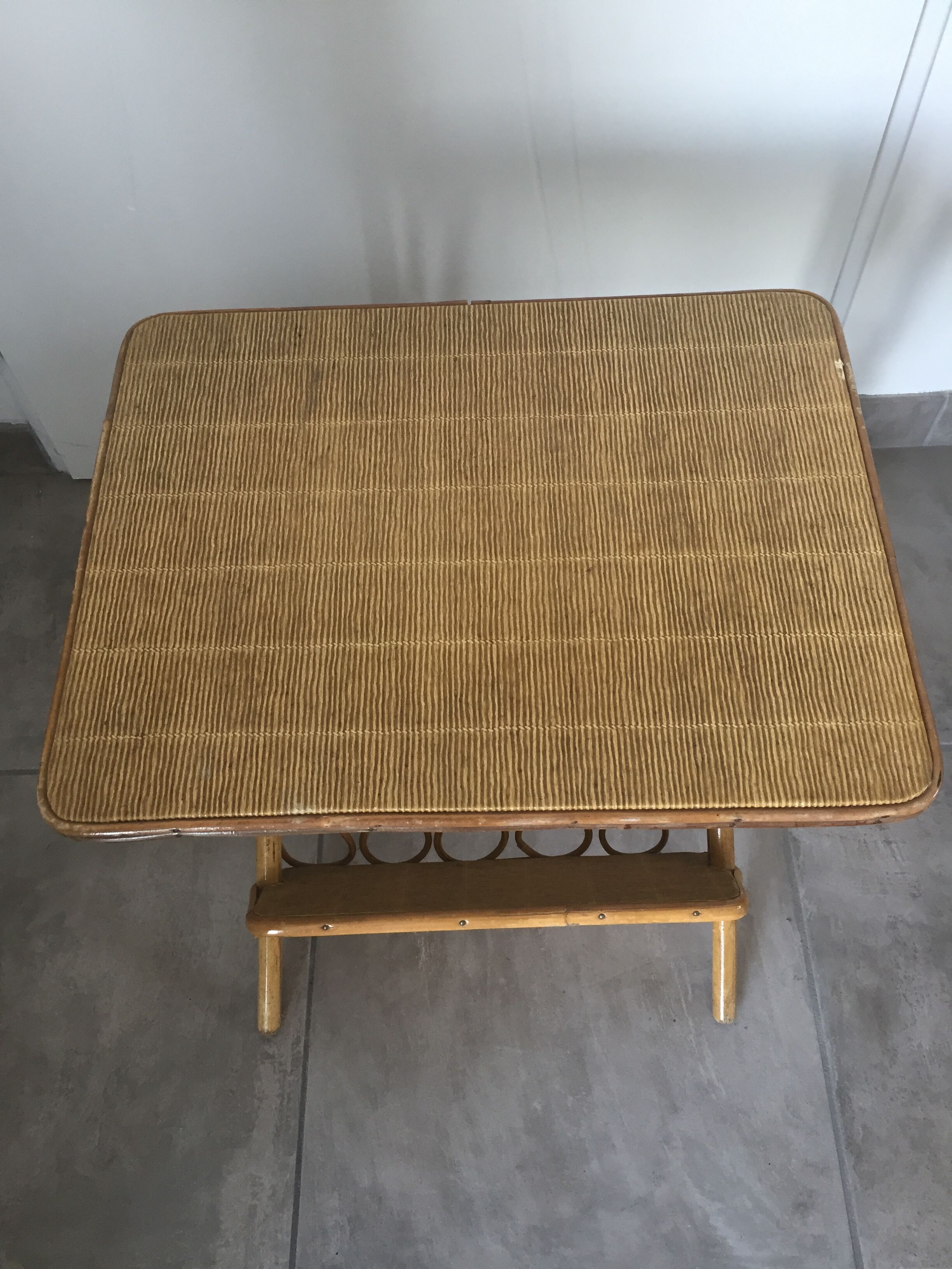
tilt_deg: -56.8
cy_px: 634
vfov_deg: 61.7
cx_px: 476
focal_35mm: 29
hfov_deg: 48.2
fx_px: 1063
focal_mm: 4.15
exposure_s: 1/33
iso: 100
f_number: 2.2
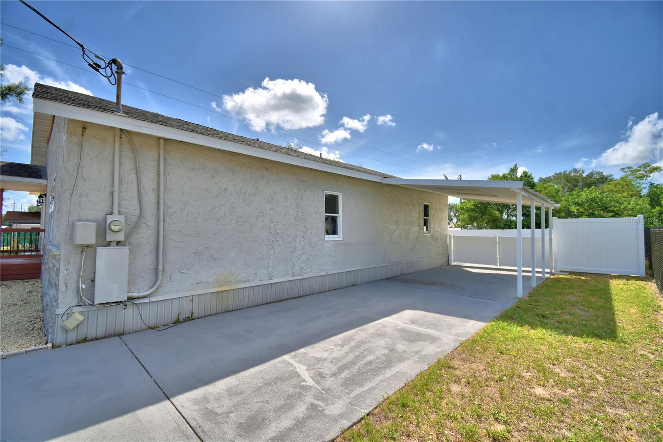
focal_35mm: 15
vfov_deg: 77.3
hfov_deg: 100.4
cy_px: 221
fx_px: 276
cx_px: 332
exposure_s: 1/2000
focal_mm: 10
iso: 100
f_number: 4.5
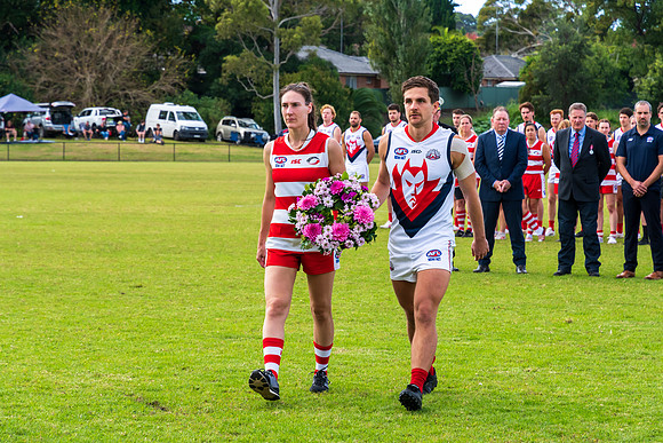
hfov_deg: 17.1
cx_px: 332
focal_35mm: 120
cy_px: 222
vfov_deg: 11.4
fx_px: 2210
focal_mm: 80
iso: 400
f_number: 5.6
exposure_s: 1/640
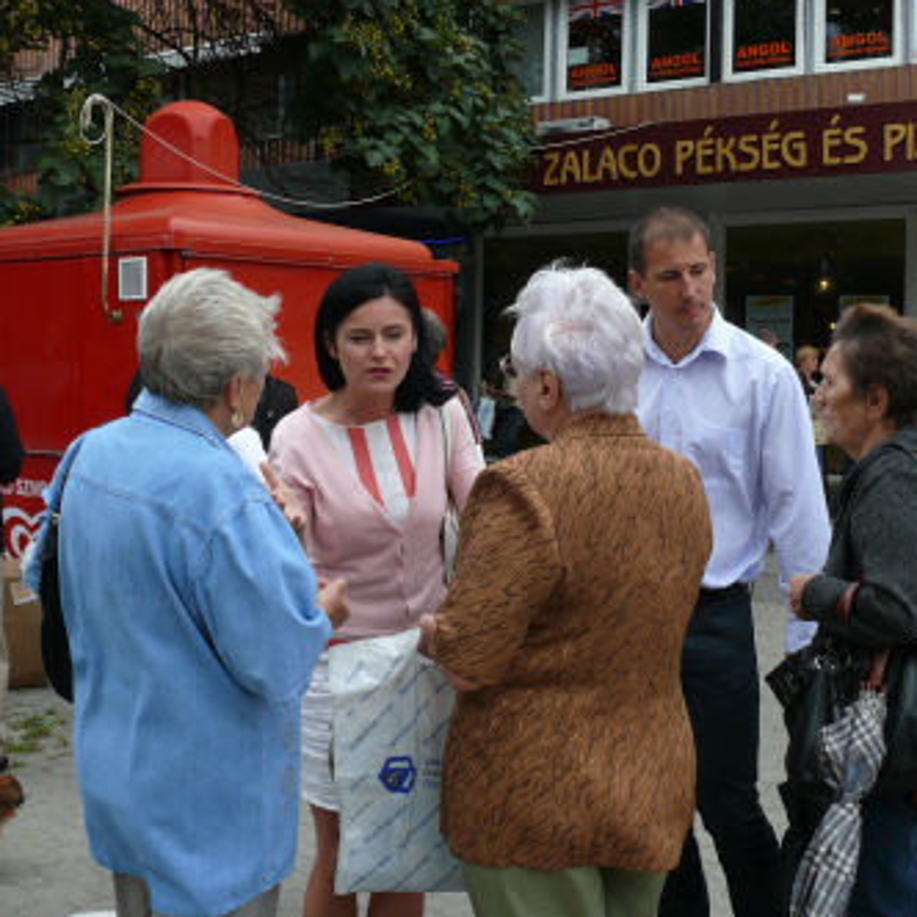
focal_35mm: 42
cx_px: 619
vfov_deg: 40.0
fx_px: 1259
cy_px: 453
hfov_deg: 39.5
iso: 100
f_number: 4
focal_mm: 7.4
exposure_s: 1/160
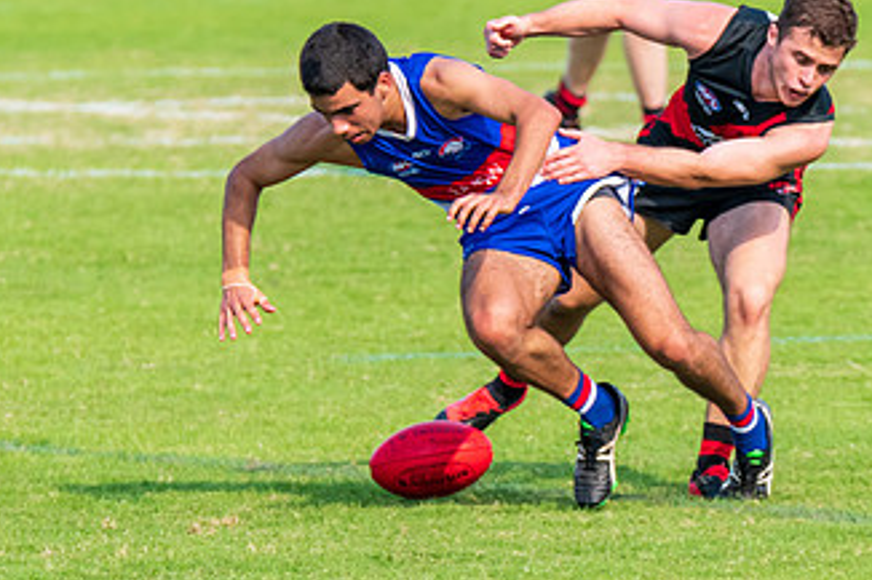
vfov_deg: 1.2
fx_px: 27332
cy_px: 339
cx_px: 436
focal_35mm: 1129
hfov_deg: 1.8
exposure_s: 1/2000
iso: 800
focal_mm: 450
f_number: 6.3
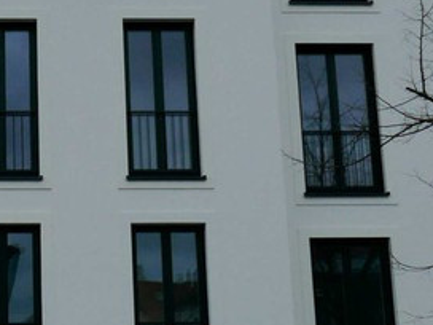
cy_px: 119
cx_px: -18
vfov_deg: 13.9
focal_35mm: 106
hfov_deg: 18.0
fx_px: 1326
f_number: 5.6
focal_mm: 9.1
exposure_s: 1/1000
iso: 500
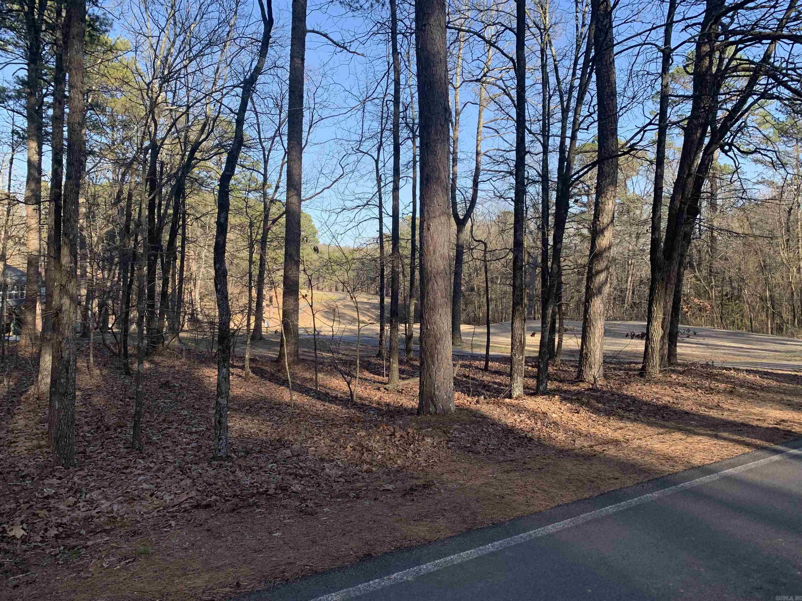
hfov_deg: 67.3
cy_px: 300
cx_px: 401
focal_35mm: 26
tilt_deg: -4.4
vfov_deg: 53.1
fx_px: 602
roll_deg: +0.8
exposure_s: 1/543
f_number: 1.8
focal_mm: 4.25
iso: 25
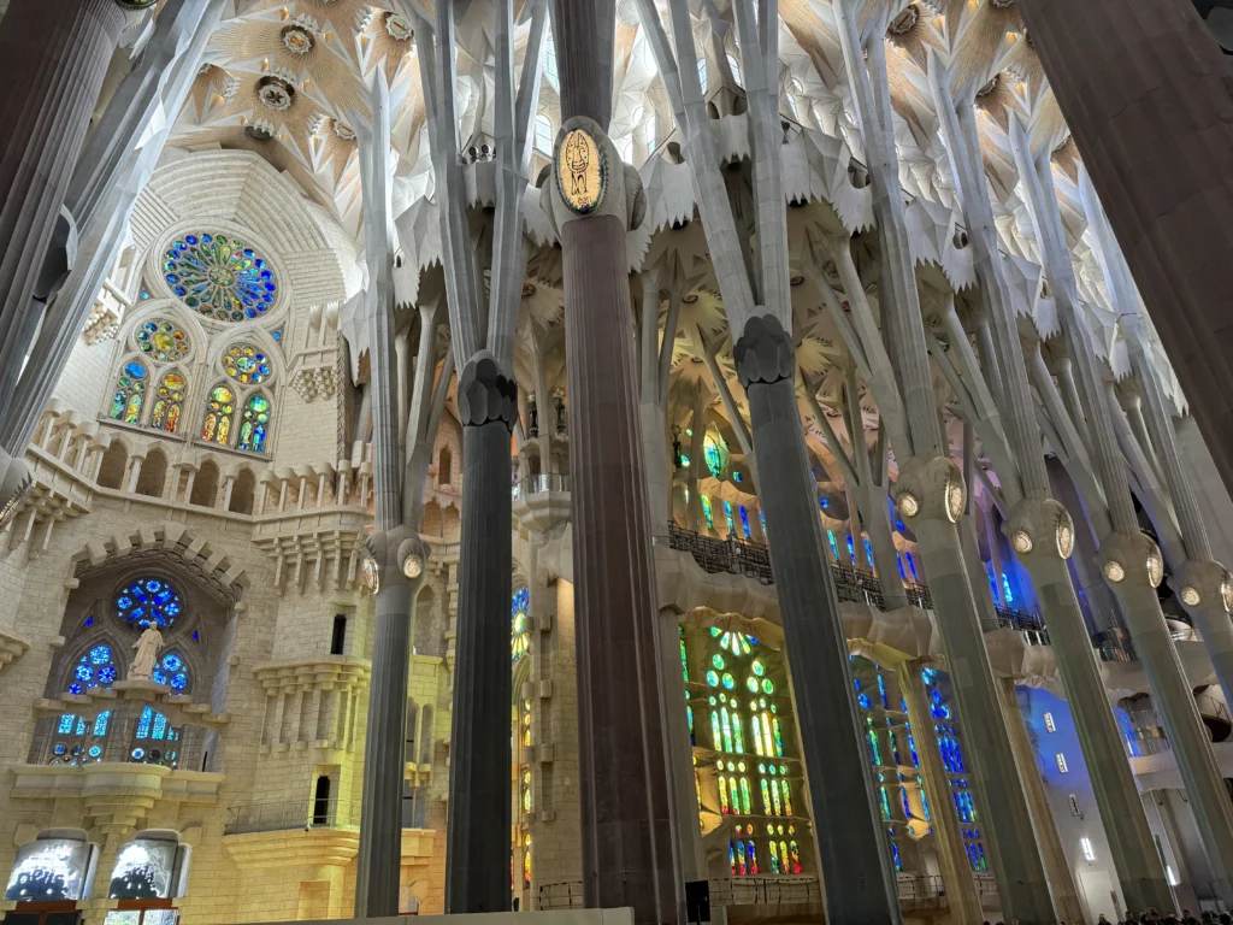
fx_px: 855
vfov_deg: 56.8
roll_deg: +4.2
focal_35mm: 24
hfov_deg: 71.6
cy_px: 462
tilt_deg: +28.4
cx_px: 616
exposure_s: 1/100
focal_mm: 6.86
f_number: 1.78
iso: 200
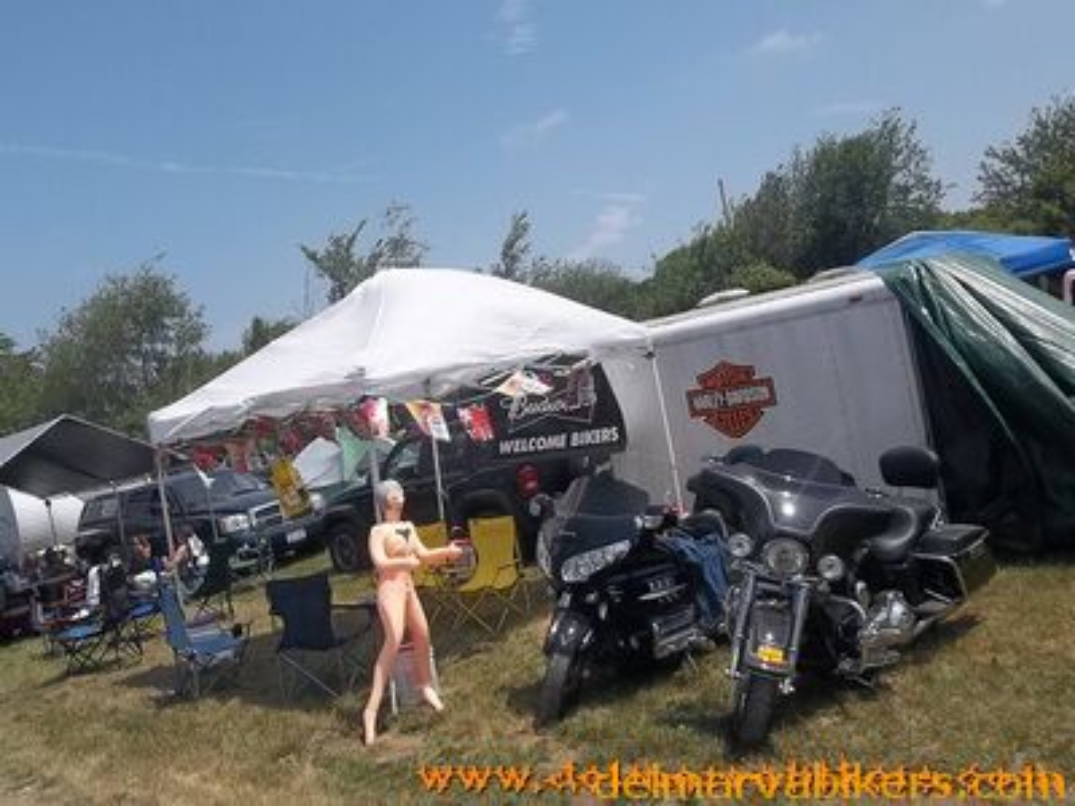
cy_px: 403
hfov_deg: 56.8
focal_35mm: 32
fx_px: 994
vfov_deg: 44.2
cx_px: 538
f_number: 9.4
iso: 80
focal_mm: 5.7
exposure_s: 1/200
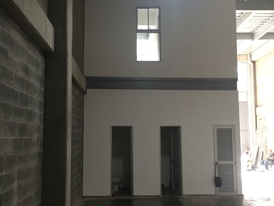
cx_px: 137
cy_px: 103
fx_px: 230
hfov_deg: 61.7
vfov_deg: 48.2
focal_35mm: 29
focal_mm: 4.15
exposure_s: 1/30
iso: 80
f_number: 2.2
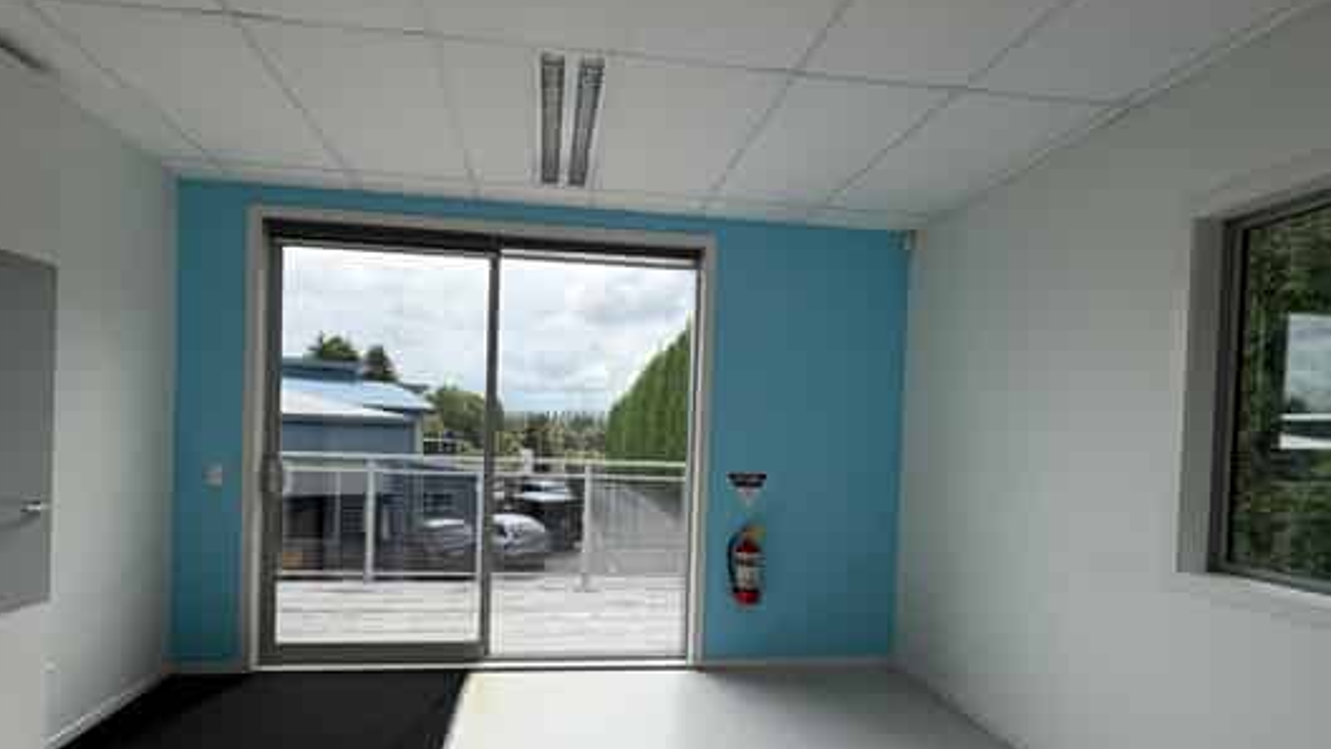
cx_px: 628
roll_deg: -1.3
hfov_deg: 89.5
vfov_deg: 57.9
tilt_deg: -1.5
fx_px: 671
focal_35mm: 19
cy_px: 448
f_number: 2.2
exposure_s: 1/770
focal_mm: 2.22
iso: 40
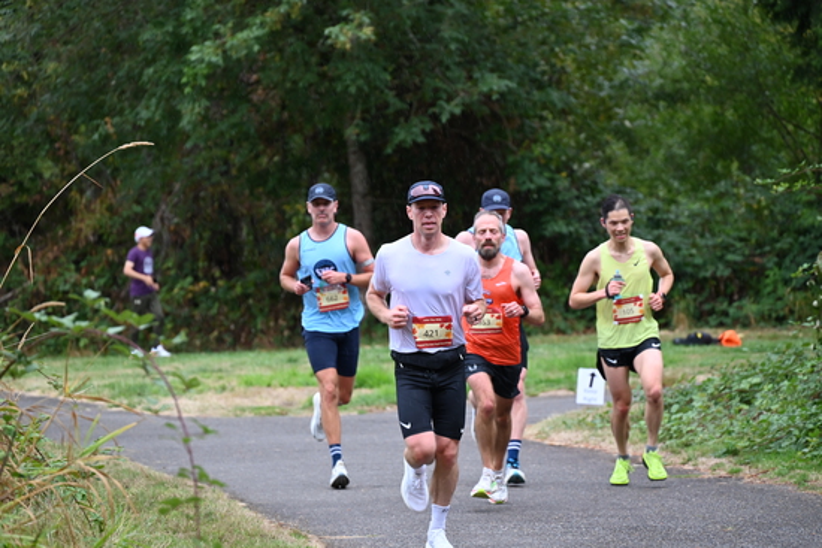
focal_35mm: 200
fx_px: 4568
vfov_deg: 6.9
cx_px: 411
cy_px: 274
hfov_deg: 10.3
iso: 800
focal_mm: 200
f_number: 6.3
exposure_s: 1/250
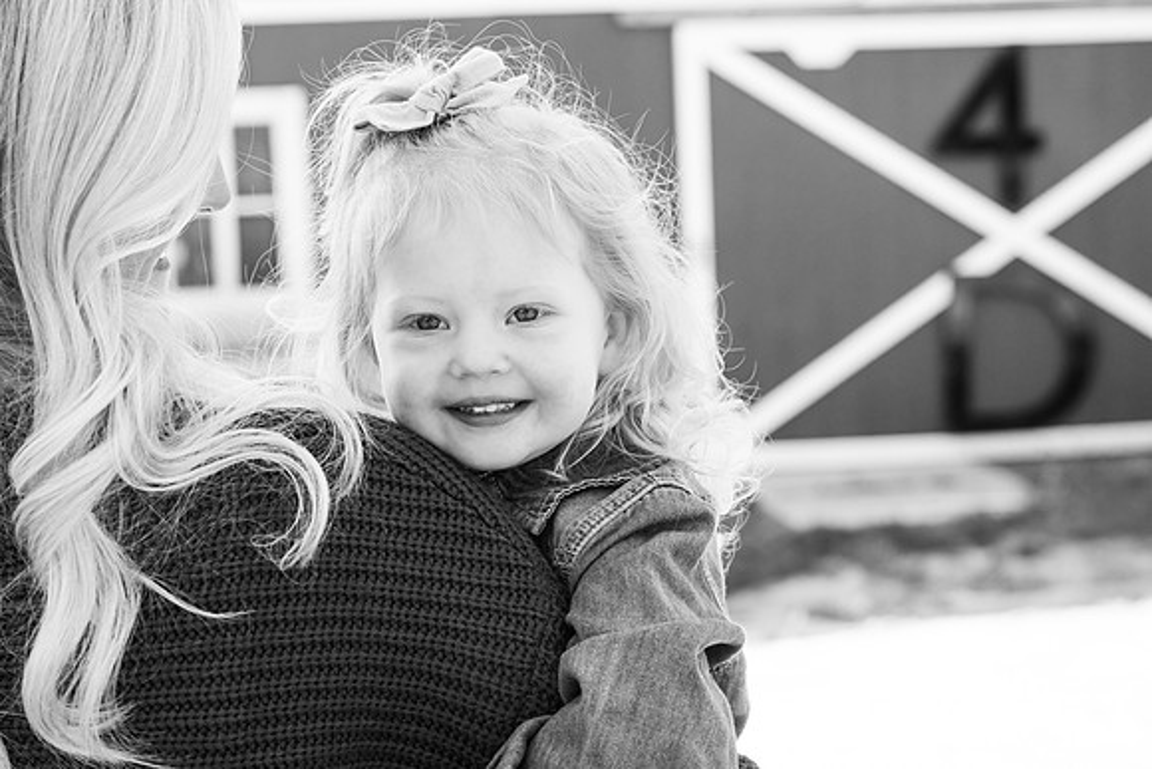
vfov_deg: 19.5
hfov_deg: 28.8
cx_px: 576
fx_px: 2240
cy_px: 384
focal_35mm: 70
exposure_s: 1/320
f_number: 6.3
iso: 1600
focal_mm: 70
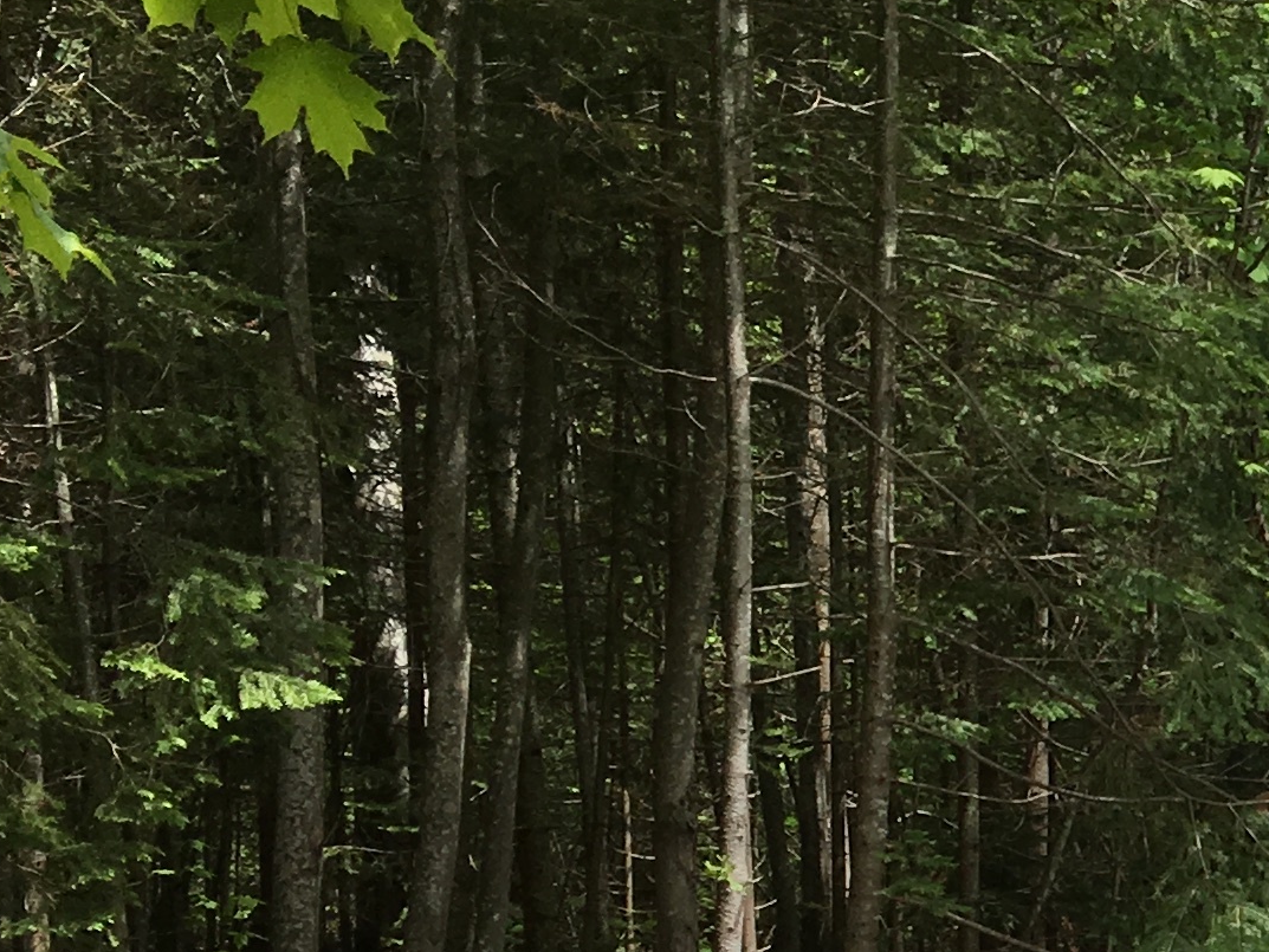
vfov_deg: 13.2
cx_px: 2064
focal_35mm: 109
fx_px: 3996
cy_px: 1128
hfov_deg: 16.1
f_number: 2.2
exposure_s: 1/810
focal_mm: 4.15
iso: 25
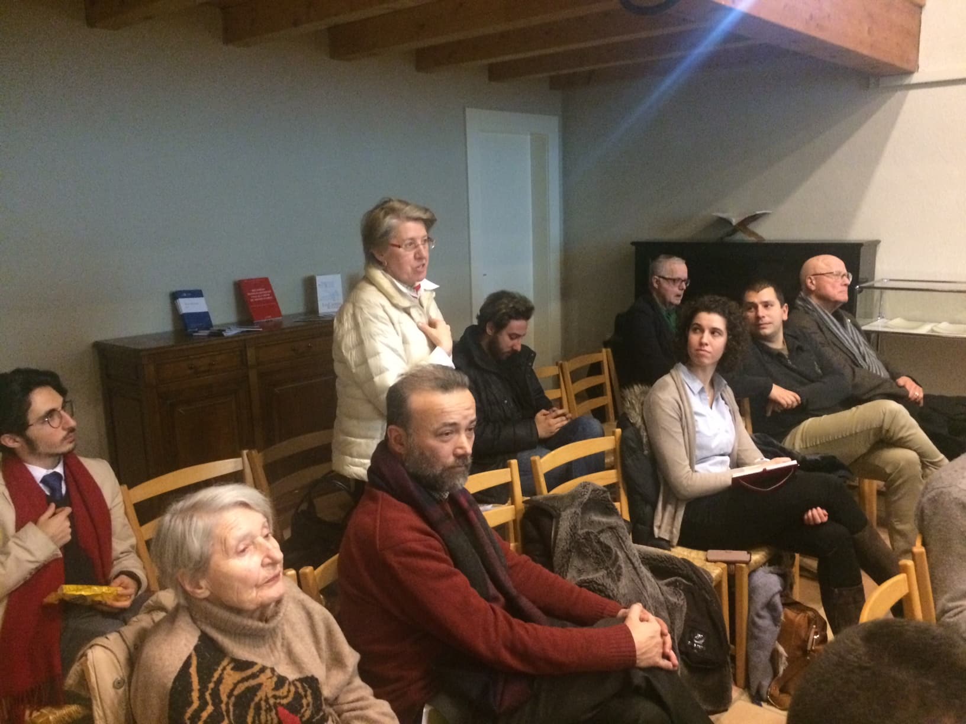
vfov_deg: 48.2
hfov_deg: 61.7
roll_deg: +1.9
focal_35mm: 29
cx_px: 483
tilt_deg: -11.3
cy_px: 362
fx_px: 809
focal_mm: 4.15
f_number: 2.2
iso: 500
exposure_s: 1/17
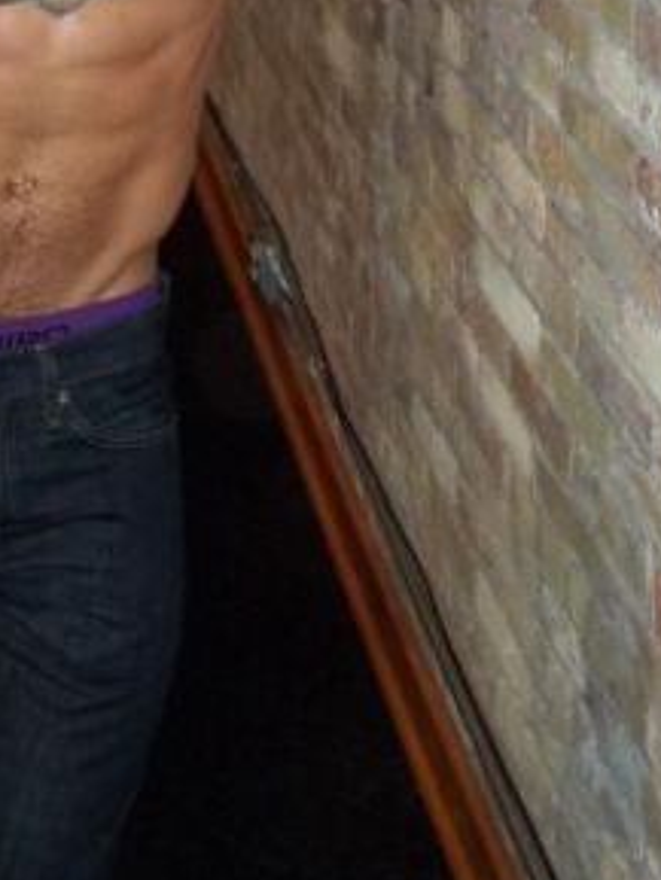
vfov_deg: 22.8
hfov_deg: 18.4
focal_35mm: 80
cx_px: 181
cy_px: -116
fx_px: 2035
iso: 160
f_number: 3.3
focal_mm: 5.9
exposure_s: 1/30
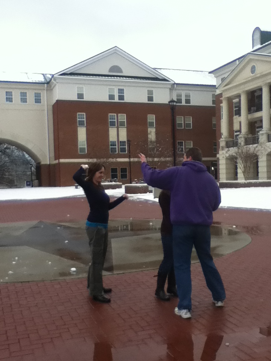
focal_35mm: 32
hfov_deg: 44.2
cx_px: 136
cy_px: 180
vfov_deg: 56.8
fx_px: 334
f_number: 2.4
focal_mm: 3.85
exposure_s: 1/516
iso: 80
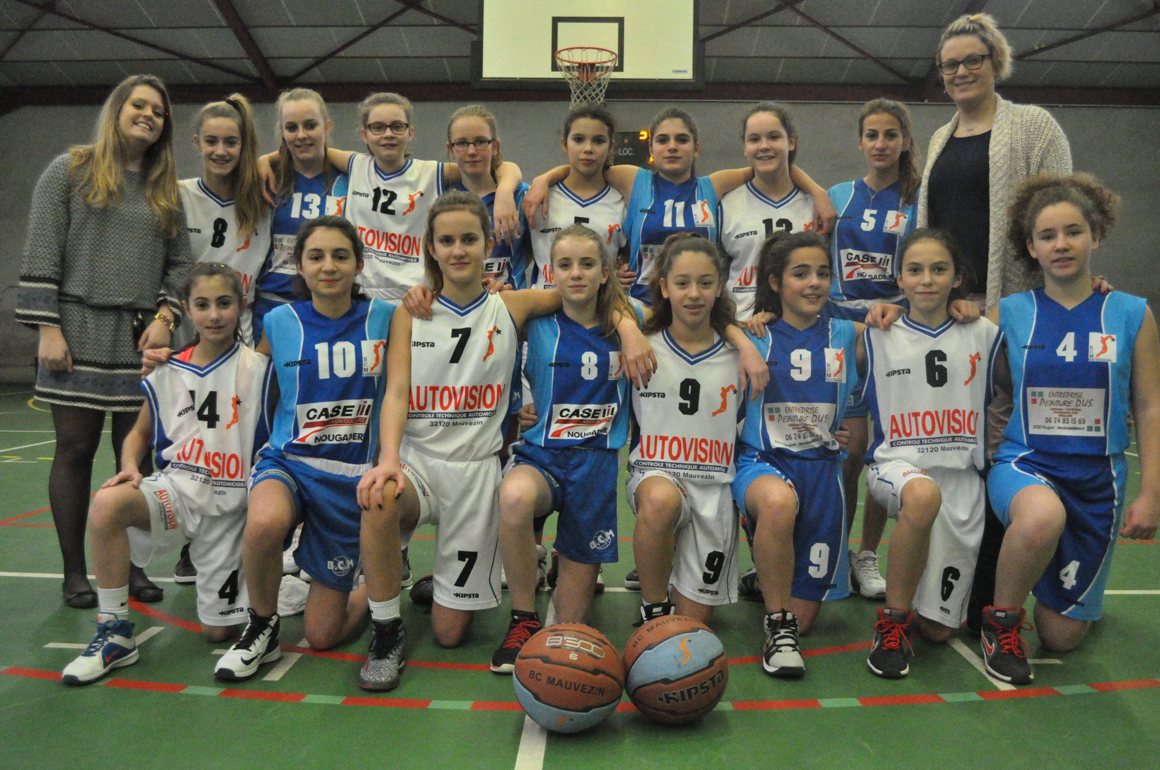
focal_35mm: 33
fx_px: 1062
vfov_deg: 39.9
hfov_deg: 57.3
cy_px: 385
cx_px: 580
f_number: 4
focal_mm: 22
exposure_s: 1/500
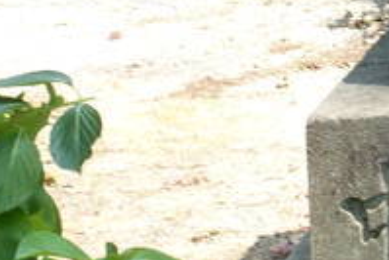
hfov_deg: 9.1
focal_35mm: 199
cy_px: -321
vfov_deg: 6.6
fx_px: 2152
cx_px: 1005
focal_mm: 12.2
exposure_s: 1/100
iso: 125
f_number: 5.6
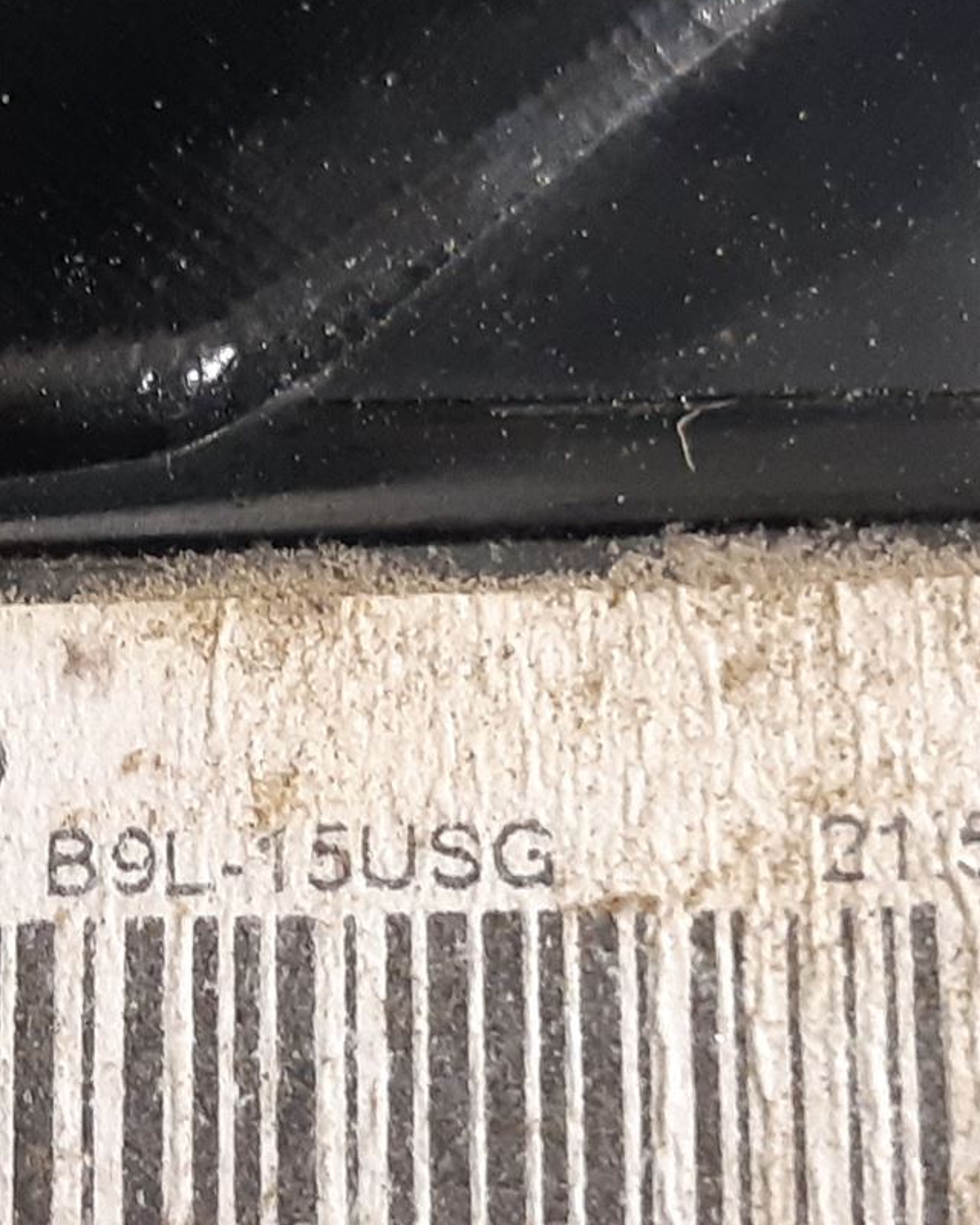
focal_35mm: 65
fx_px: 2357
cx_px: 122
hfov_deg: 23.0
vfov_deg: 29.0
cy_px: 766
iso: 320
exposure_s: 1/50
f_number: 1.7
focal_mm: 3.93
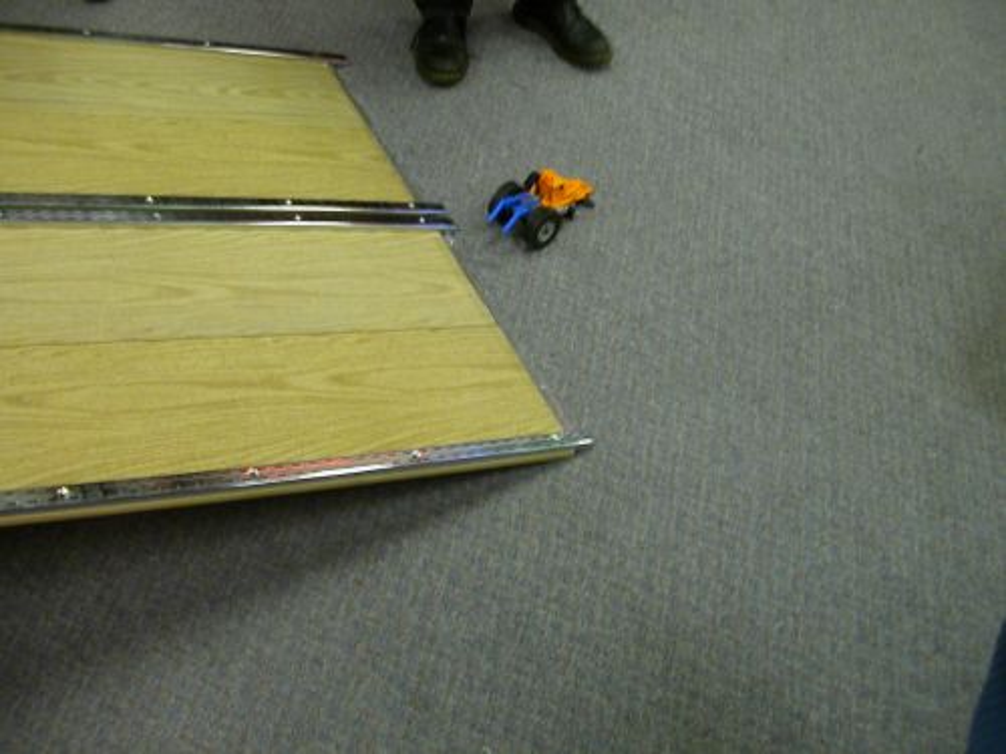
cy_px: 377
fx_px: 1075
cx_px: 503
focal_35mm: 37
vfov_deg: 38.7
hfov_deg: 50.1
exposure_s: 1/7.2
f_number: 2.7
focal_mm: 5.6
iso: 100
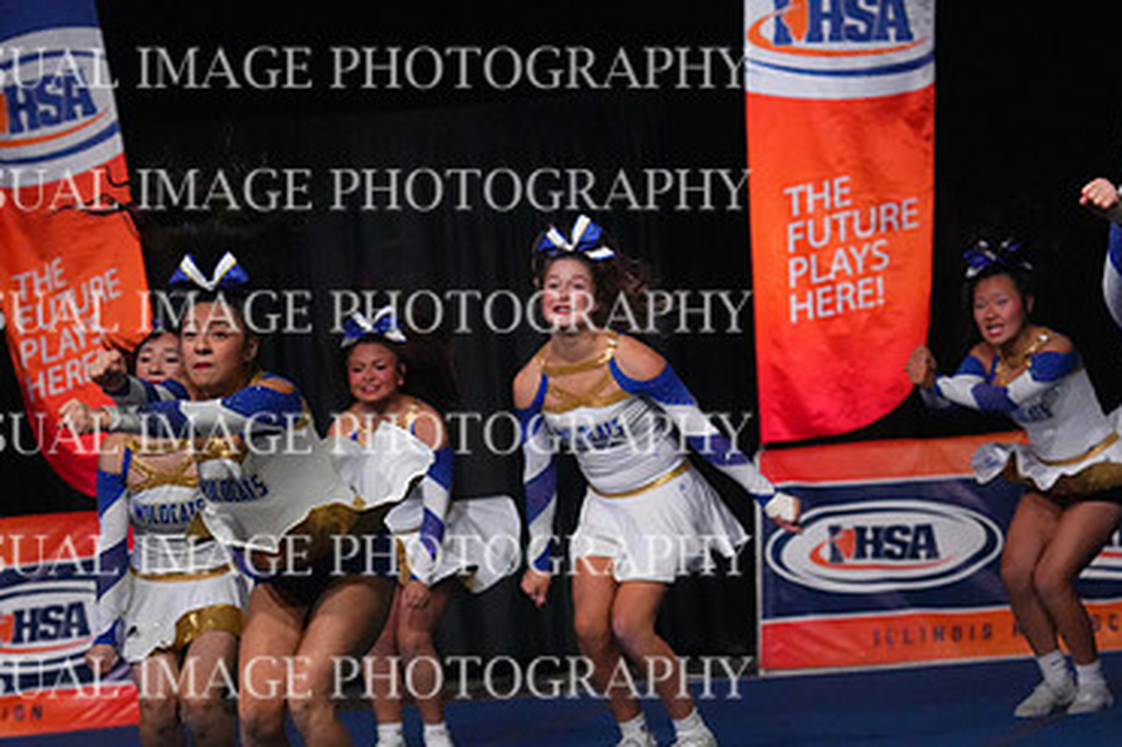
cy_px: 494
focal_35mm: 266
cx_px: 315
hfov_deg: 7.7
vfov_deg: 5.2
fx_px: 8286
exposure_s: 1/1250
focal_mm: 170
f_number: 5.6
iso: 16000
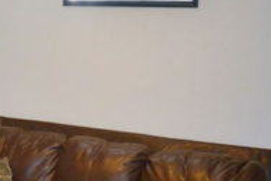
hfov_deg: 16.6
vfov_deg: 12.2
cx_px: -147
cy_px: 197
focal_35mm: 111
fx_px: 836
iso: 2200
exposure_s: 1/60
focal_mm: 22
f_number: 3.8
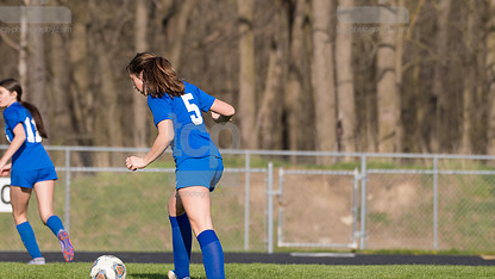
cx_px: 205
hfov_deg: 6.1
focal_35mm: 351
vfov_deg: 3.5
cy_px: 156
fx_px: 4607
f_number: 5.6
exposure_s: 1/1600
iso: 250
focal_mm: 240
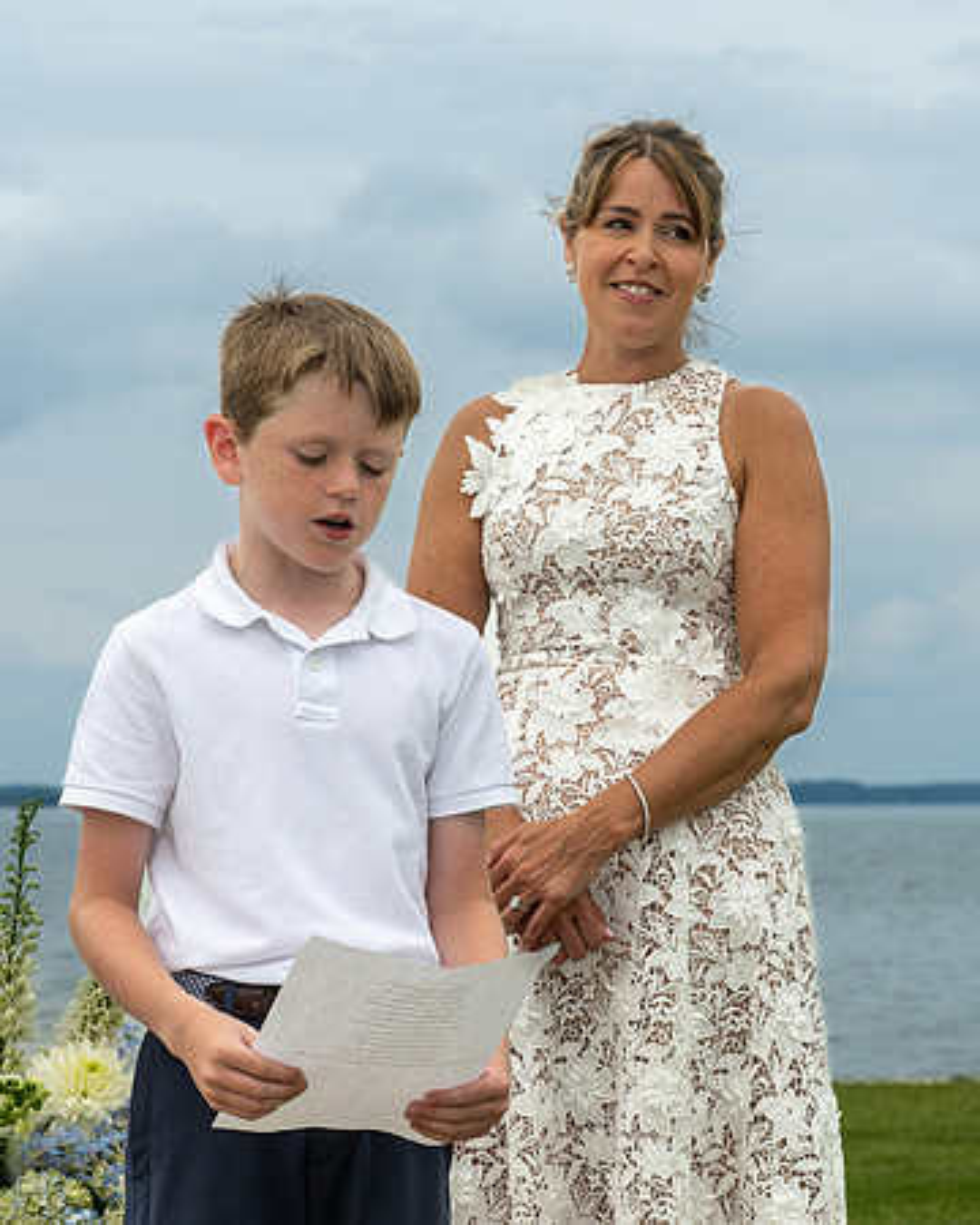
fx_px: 3868
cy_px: 608
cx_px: 522
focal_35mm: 107
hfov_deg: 14.4
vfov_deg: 18.0
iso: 64
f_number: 8
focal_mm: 70
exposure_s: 1/250
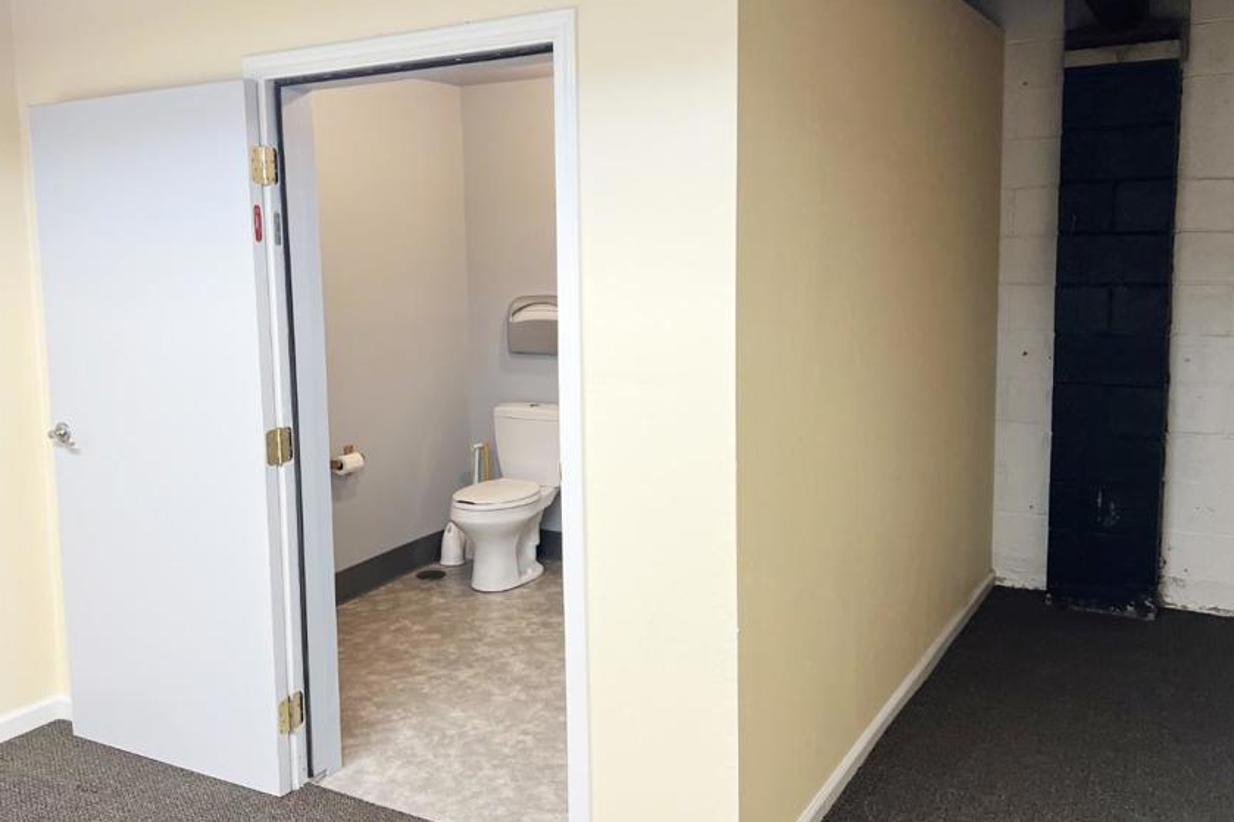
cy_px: 390
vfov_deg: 39.9
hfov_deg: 57.0
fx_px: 1131
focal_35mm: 33
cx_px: 535
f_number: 1.5
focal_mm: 5.7
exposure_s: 1/120
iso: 125
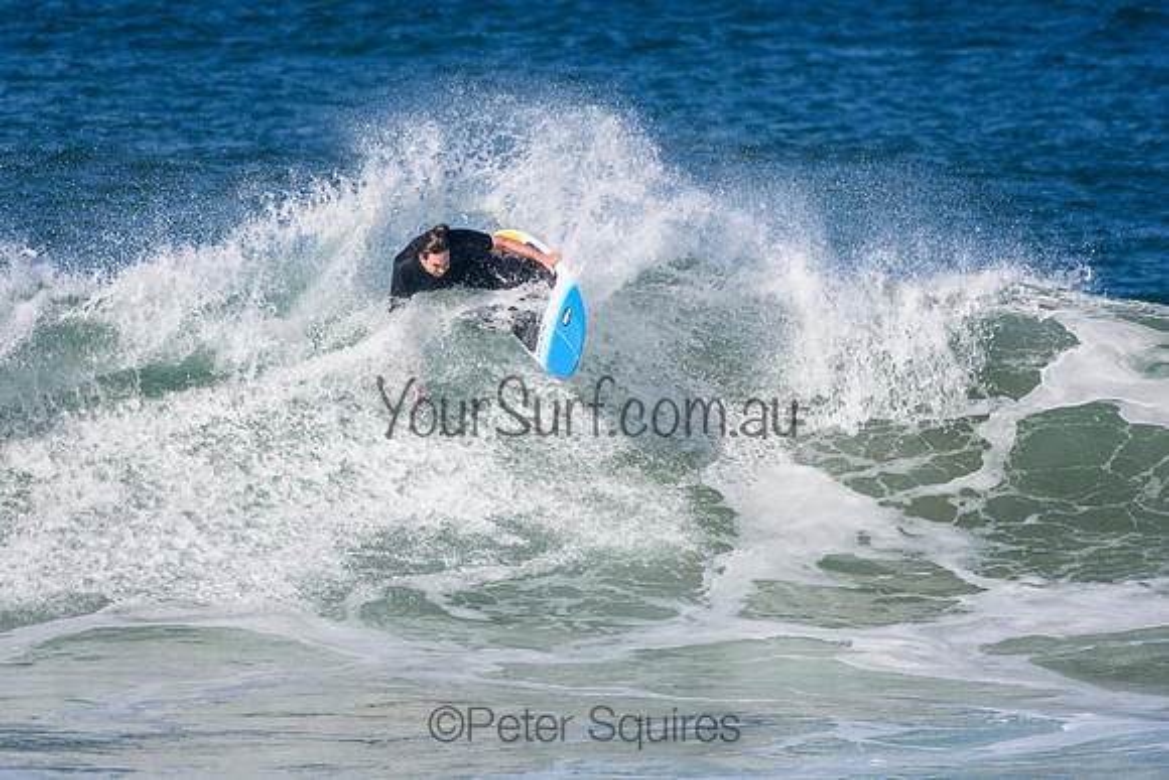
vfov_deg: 1.8
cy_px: 390
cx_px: 584
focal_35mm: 750
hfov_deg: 2.7
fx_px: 24362
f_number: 5.6
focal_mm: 500
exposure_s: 1/4000
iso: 500
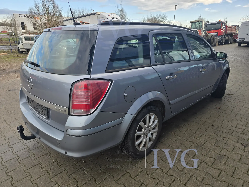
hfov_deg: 73.9
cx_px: 124
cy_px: 94
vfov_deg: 58.9
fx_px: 165
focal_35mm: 23
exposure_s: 1/180
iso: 12
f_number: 1.7
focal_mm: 6.3
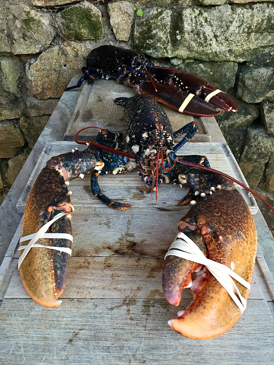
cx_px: 137
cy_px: 182
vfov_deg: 61.7
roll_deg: +3.1
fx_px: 306
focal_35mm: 29
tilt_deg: -33.6
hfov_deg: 48.2
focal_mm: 4.15
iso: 40
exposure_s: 1/30
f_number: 2.2
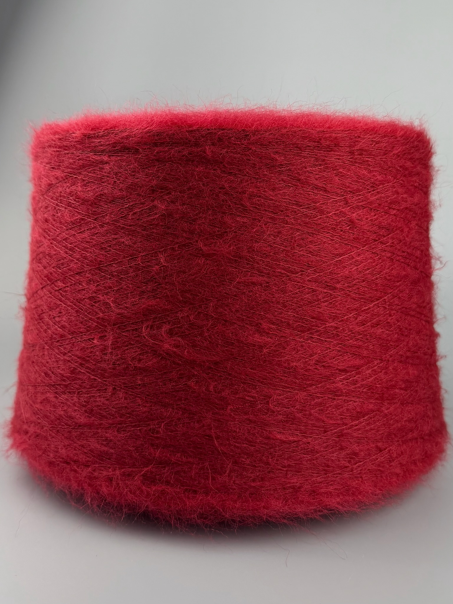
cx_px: 226
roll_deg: -0.2
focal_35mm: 24
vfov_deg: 71.6
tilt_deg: -3.6
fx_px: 419
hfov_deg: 56.8
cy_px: 302
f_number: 1.78
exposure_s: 1/888
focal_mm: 6.76
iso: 100
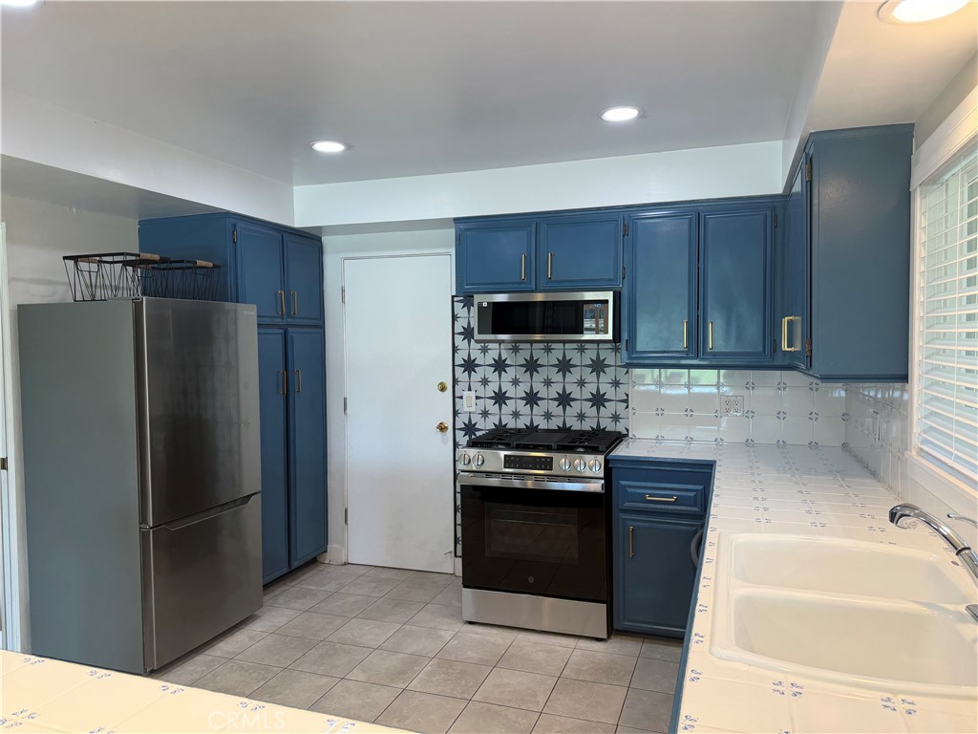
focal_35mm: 24
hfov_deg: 71.6
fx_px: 678
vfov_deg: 56.8
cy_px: 367
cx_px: 489
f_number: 1.78
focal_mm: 6.76
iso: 125
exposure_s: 1/120
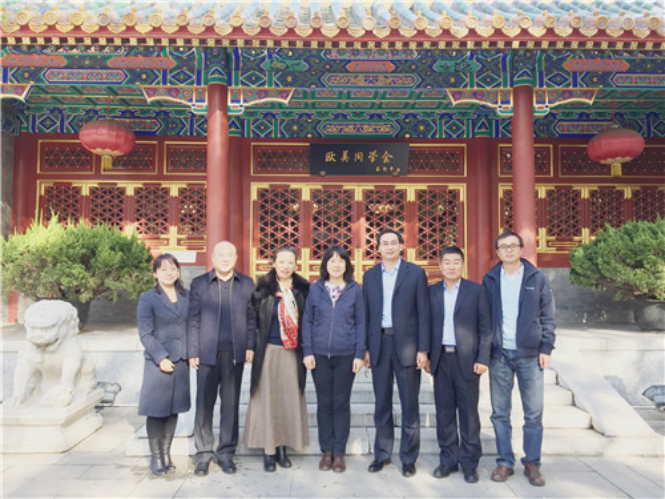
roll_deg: +0.1
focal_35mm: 29
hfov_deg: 61.7
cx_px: 332
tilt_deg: +2.5
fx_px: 557
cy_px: 250
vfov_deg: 48.2
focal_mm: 4.15
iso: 32
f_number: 2.2
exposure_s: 1/147
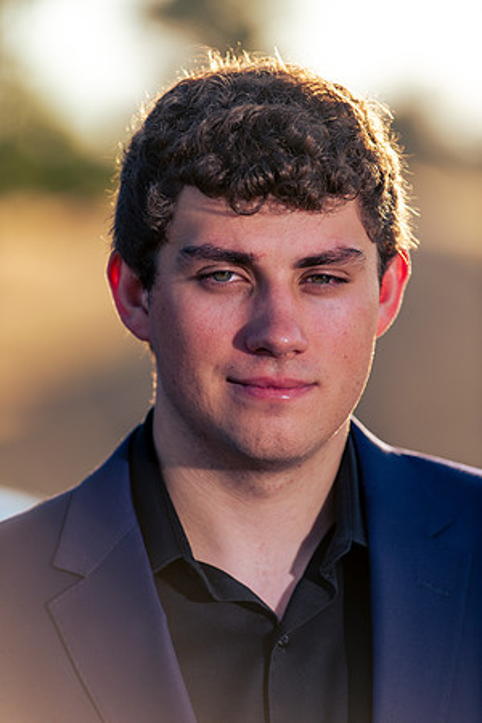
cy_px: 362
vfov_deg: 10.3
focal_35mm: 200
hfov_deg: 6.9
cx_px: 241
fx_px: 4016
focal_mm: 200
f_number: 4
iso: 31
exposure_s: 1/250
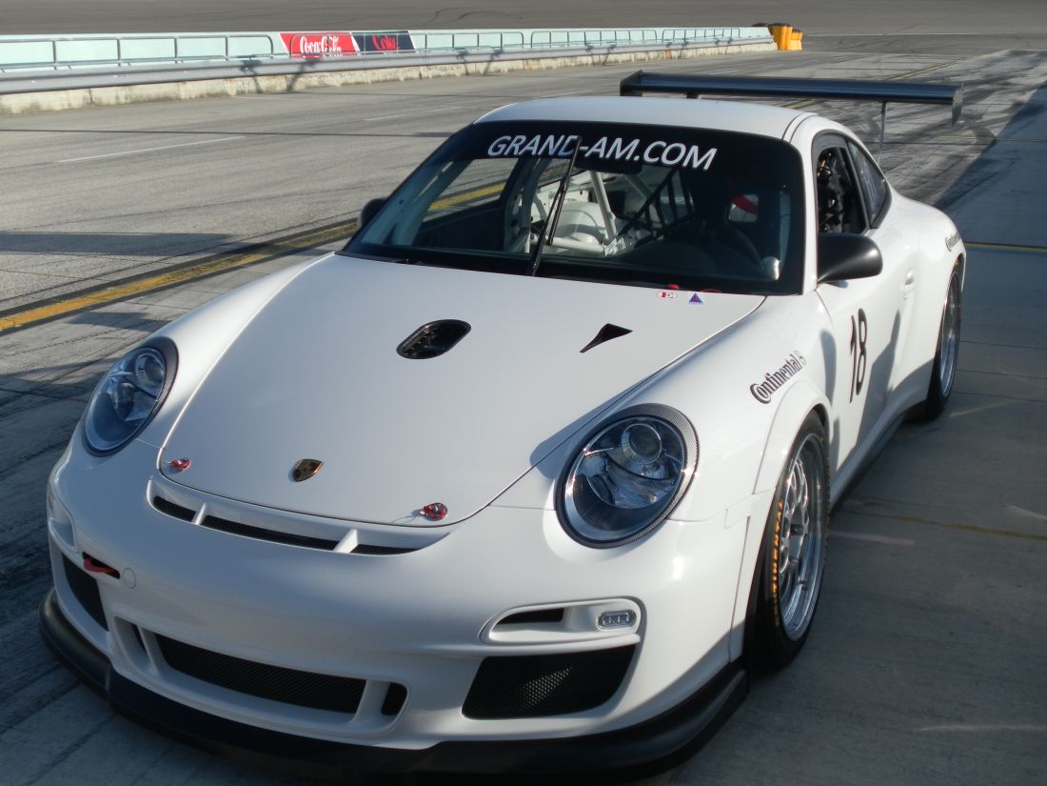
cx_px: 524
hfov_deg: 41.2
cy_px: 393
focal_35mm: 46
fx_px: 1391
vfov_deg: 31.5
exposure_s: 1/125
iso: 80
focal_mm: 8.2
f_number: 10.8
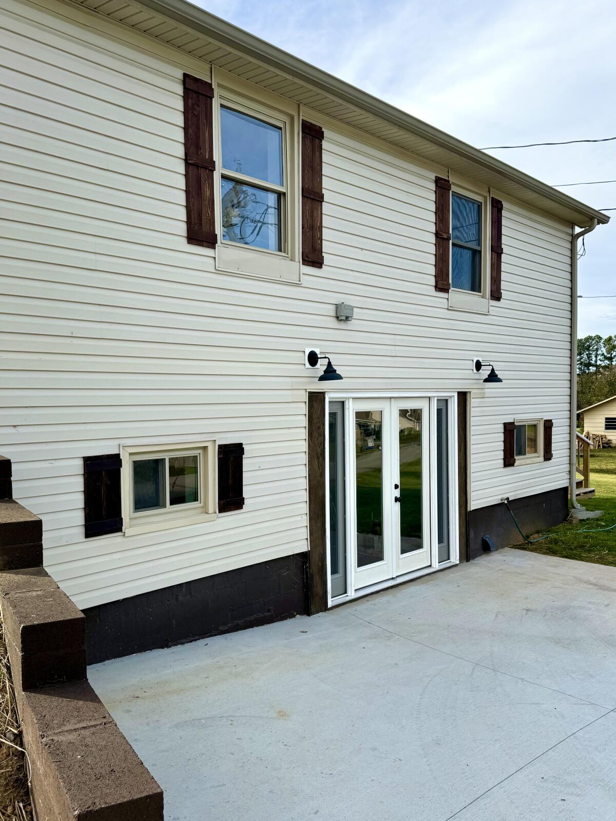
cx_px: 278
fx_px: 712
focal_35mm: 30
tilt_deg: -0.8
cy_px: 435
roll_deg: +1.1
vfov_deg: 59.9
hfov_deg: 46.7
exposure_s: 1/2525
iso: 80
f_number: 1.78
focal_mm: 6.76
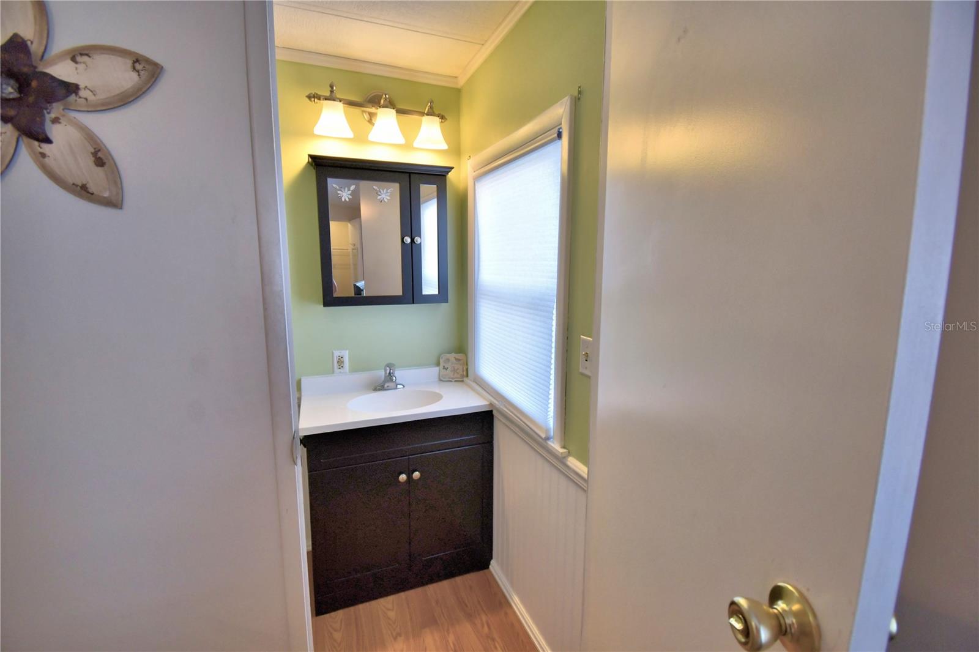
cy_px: 326
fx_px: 408
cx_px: 490
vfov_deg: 77.3
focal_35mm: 15
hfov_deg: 100.4
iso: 400
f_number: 4.5
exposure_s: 1/125
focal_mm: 10
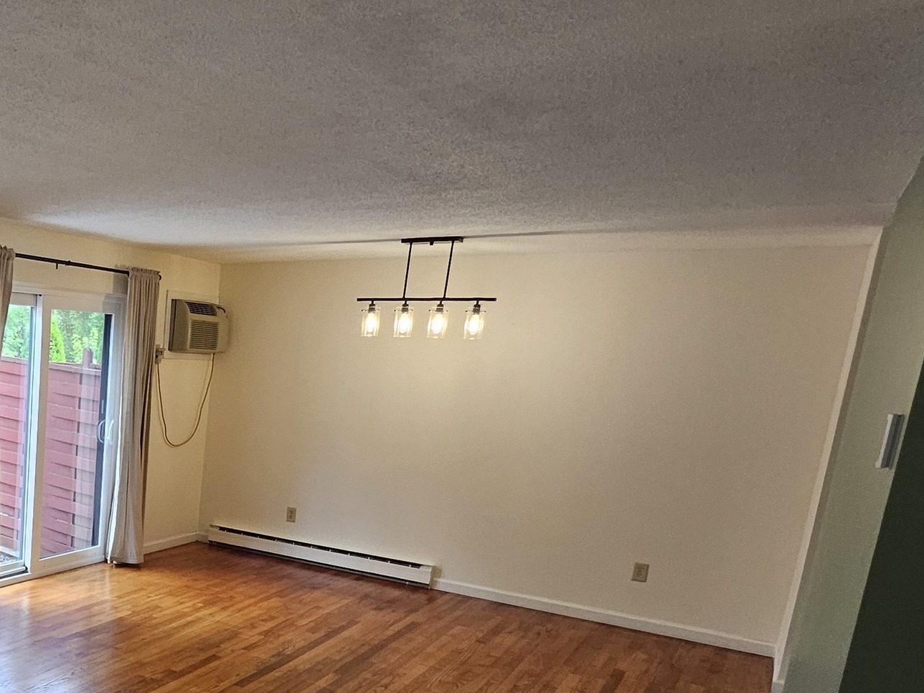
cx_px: 12
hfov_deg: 48.6
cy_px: 552
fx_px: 827
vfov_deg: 43.4
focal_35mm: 31
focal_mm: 1.7
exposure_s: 1/60
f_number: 2.2
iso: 80
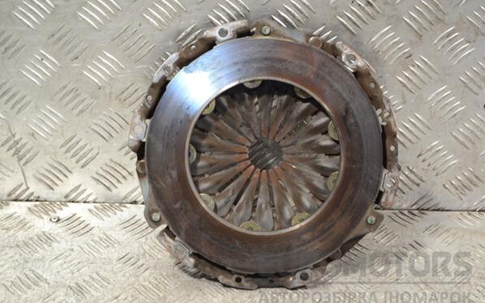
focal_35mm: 77
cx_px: 243
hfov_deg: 26.8
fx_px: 1017
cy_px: 156
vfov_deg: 16.9
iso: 450
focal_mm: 50
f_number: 5.6
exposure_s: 1/30
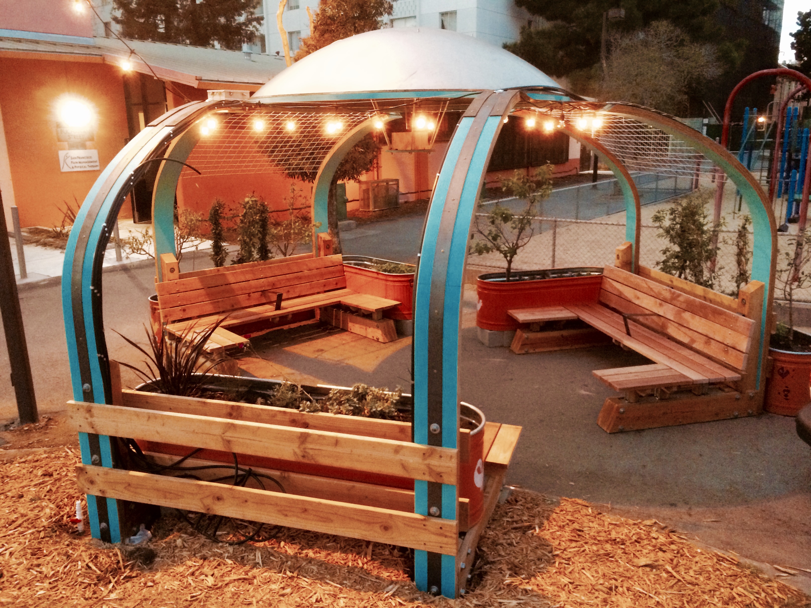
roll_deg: +1.0
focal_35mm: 29
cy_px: 304
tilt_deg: -13.6
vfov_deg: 48.2
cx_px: 406
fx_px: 679
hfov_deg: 61.7
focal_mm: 4.15
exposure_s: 1/15
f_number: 2.2
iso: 320
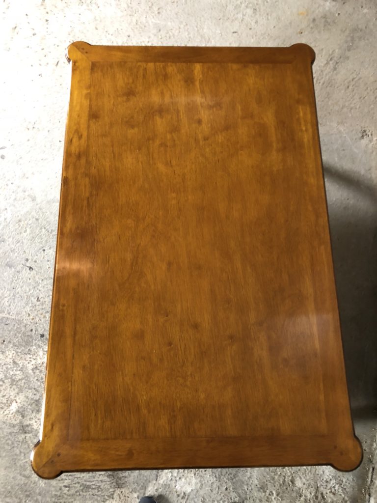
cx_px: 188
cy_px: 252
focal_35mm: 28
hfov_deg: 49.7
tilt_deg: -73.4
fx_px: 407
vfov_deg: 63.4
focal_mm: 4
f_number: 1.8
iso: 80
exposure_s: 1/6
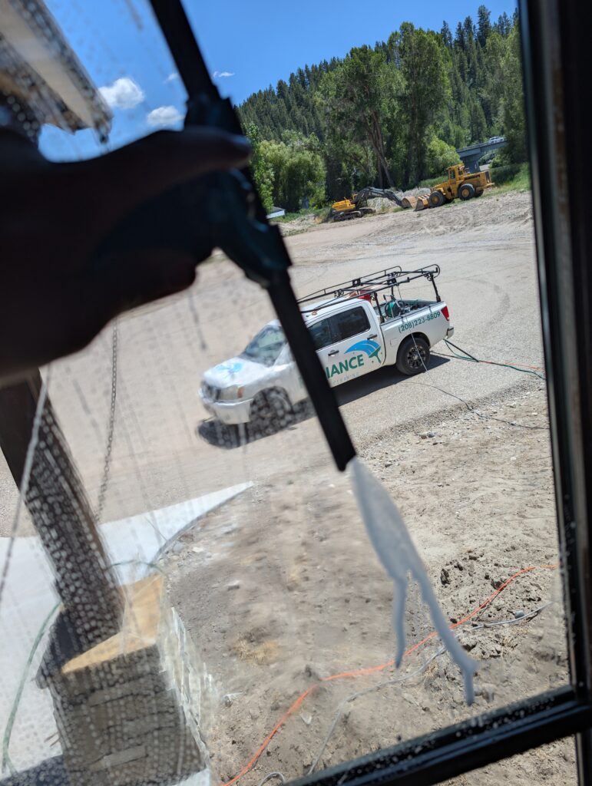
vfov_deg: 71.5
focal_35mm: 24
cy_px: 393
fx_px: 546
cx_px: 296
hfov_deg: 56.9
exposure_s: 1/1026
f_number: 1.68
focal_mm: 6.9
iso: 21
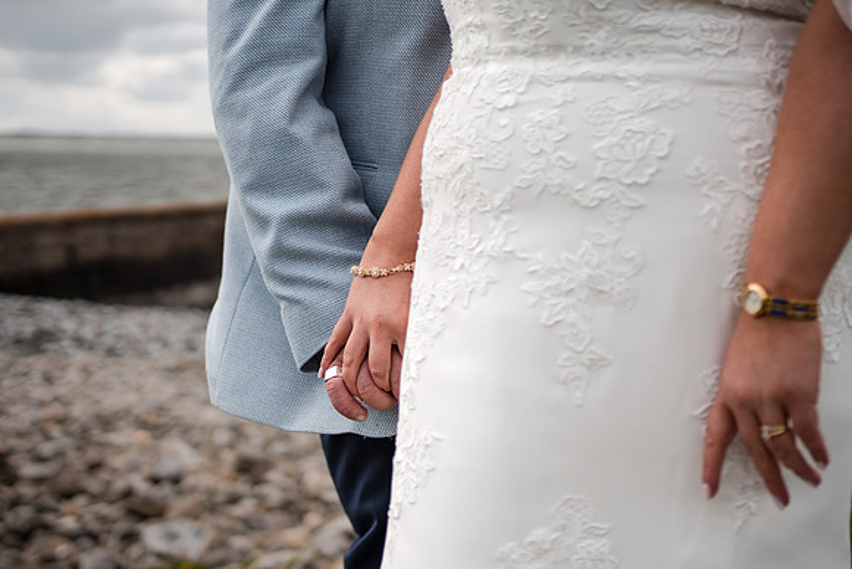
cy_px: 284
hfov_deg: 38.2
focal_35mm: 52
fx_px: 1231
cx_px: 426
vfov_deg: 26.0
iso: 100
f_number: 1.8
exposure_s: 1/6400
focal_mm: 35
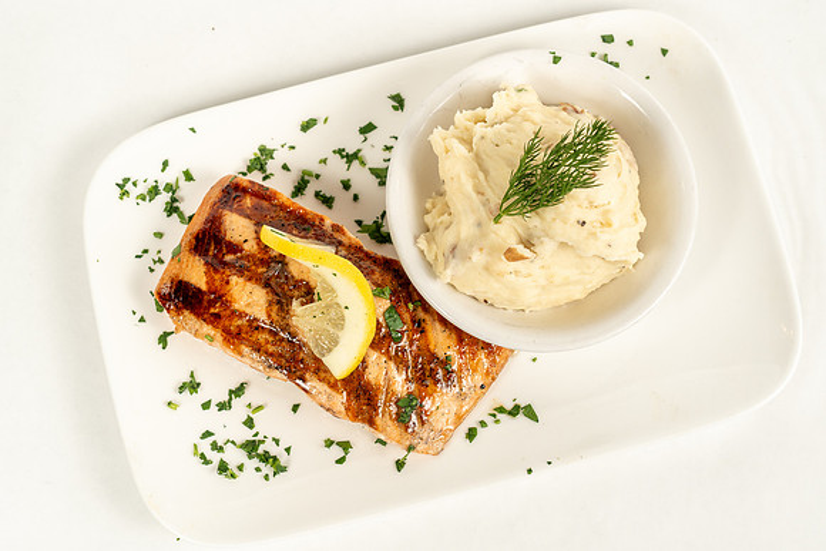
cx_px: 437
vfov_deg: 26.6
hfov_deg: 39.0
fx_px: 1167
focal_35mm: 51
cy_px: 260
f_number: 8
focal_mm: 47
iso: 400
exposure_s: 1/200
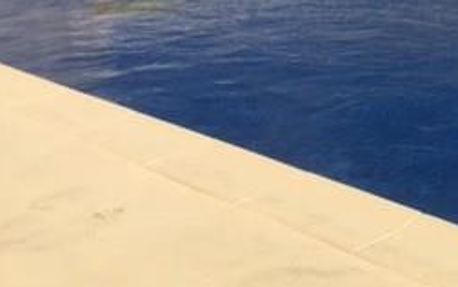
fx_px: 974
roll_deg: -0.5
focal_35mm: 78
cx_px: 505
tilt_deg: -10.7
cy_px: -5
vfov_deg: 16.4
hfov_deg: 24.6
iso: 32
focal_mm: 4.15
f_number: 2.2
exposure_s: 1/4405
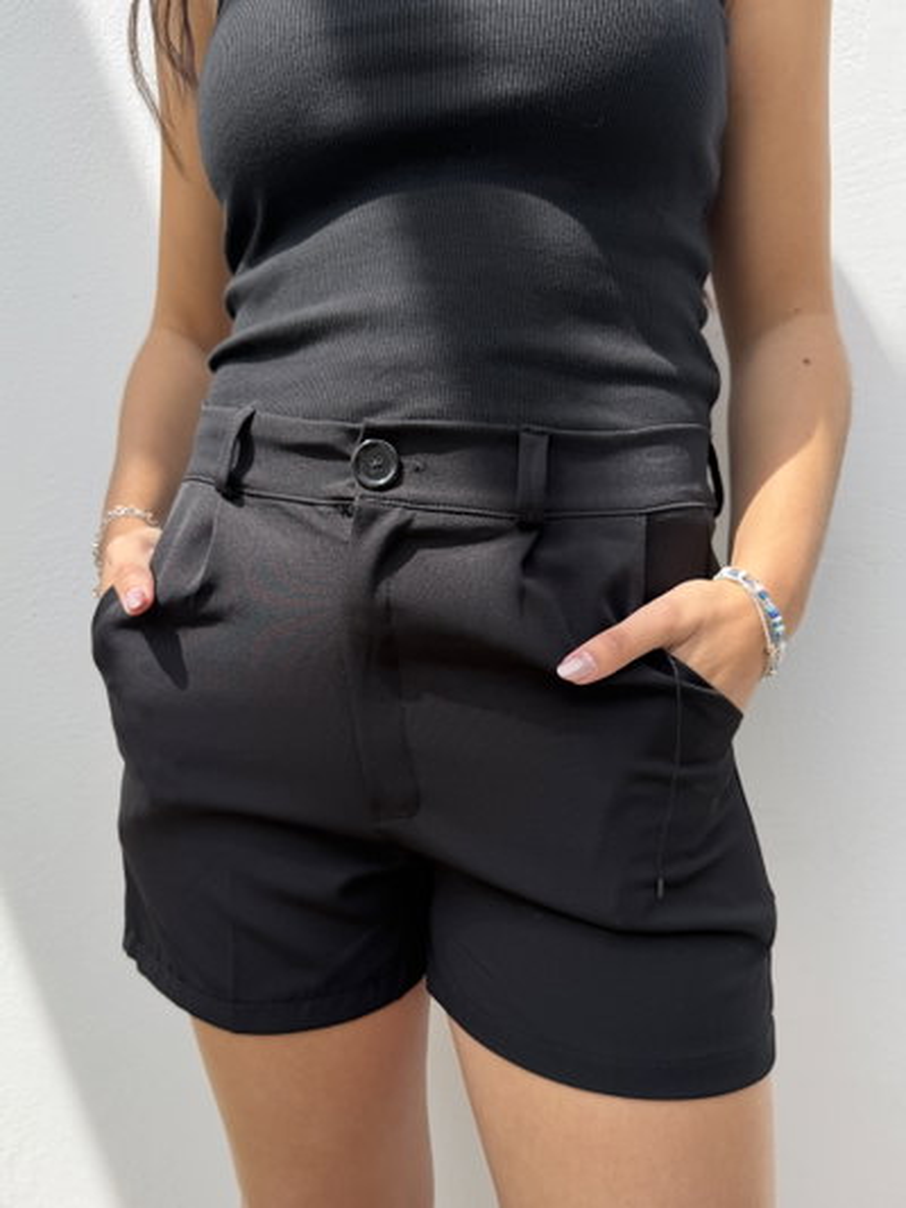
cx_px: 453
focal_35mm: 24
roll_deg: +0.5
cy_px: 604
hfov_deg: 56.8
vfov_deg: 71.6
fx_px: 837
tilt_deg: -7.7
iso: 80
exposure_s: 1/1437
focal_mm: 6.76
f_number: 1.78
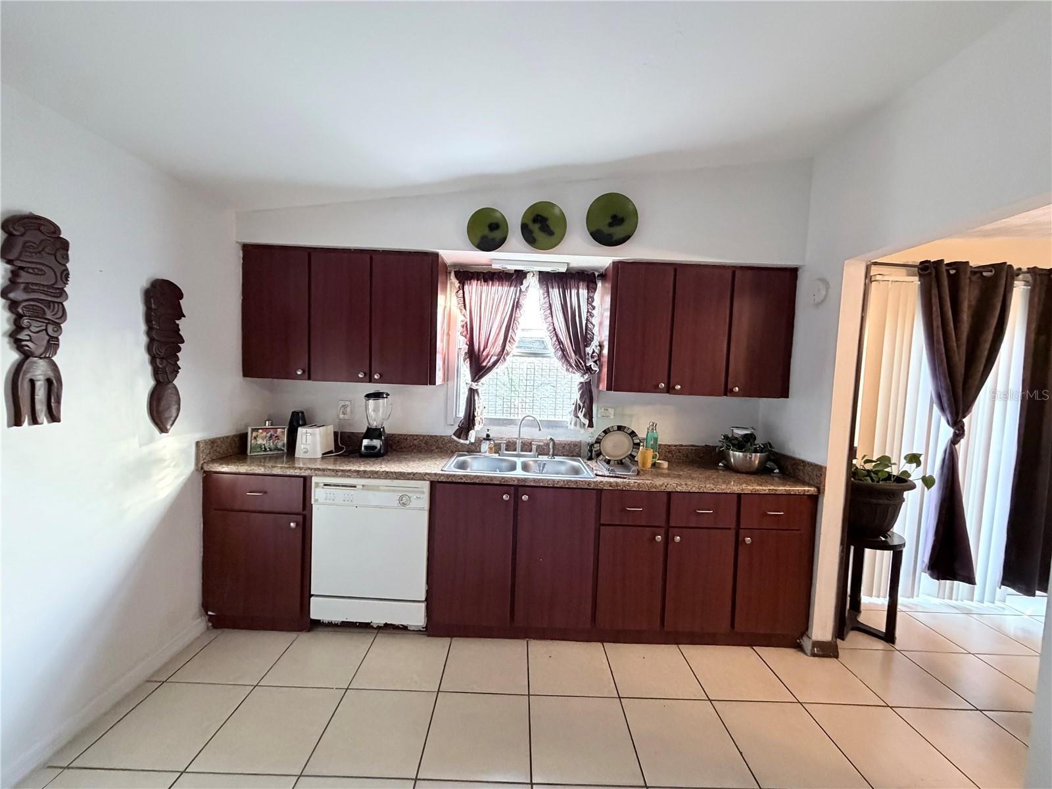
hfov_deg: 102.1
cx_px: 526
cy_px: 394
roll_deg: -2.0
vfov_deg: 85.7
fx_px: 425
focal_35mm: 14
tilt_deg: -3.3
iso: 640
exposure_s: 1/60
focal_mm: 2.22
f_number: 2.2
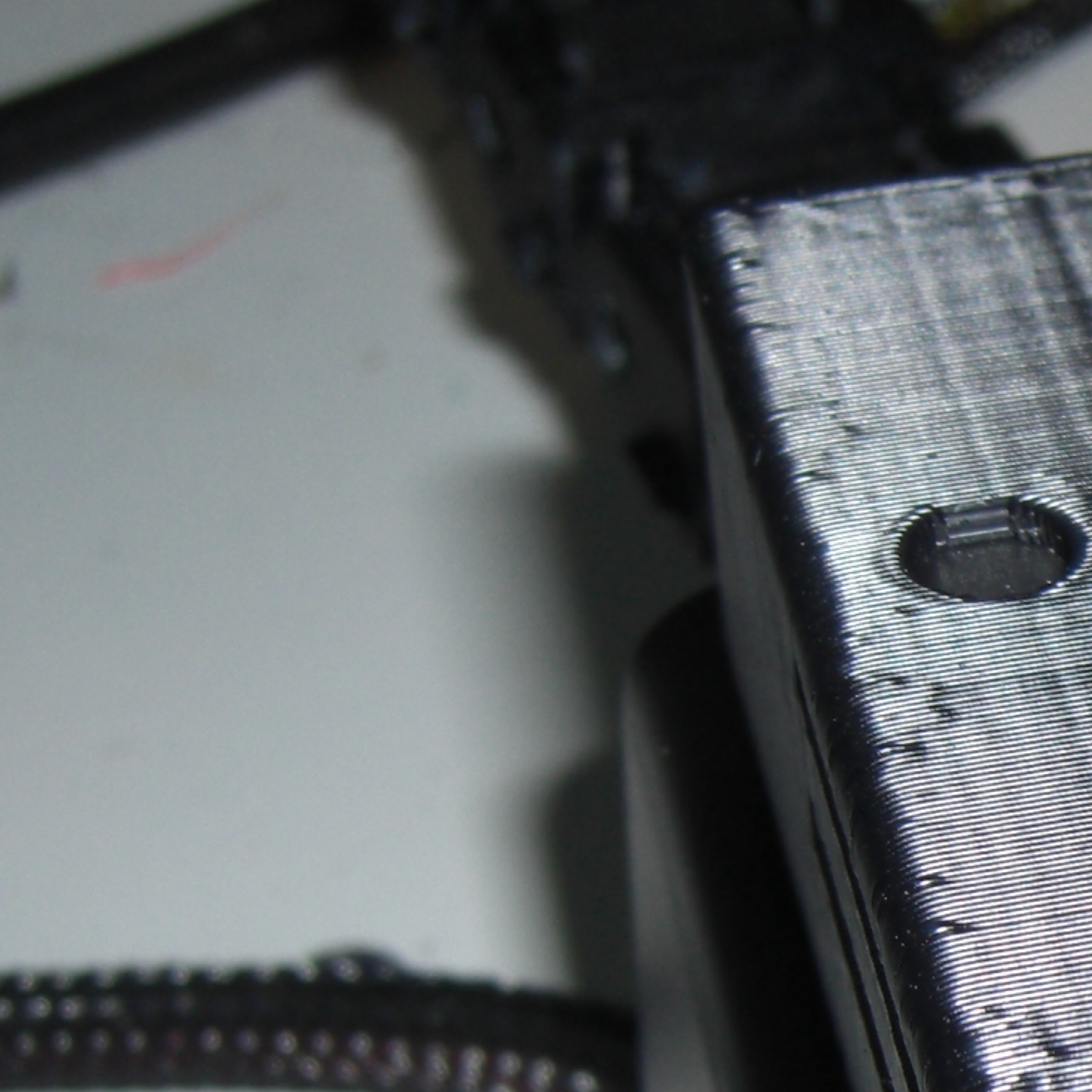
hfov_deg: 14.0
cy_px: 1000
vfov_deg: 14.7
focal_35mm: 117
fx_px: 4176
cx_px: 1621
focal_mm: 7.9
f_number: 4
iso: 80
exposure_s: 1/60
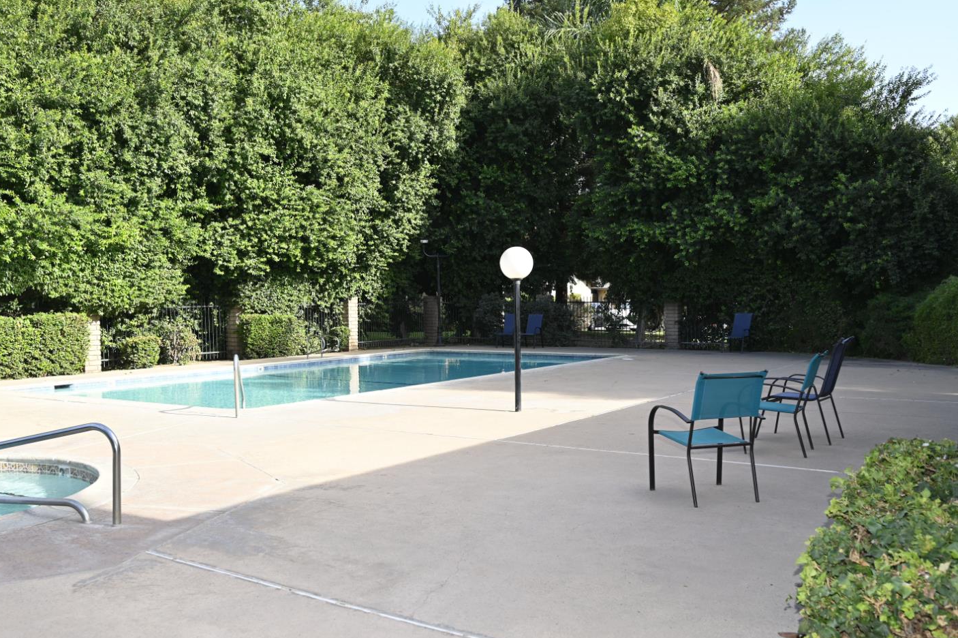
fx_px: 851
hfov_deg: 58.7
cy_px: 339
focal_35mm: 32
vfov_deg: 41.1
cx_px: 448
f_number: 5.6
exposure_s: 1/125
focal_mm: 30
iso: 125
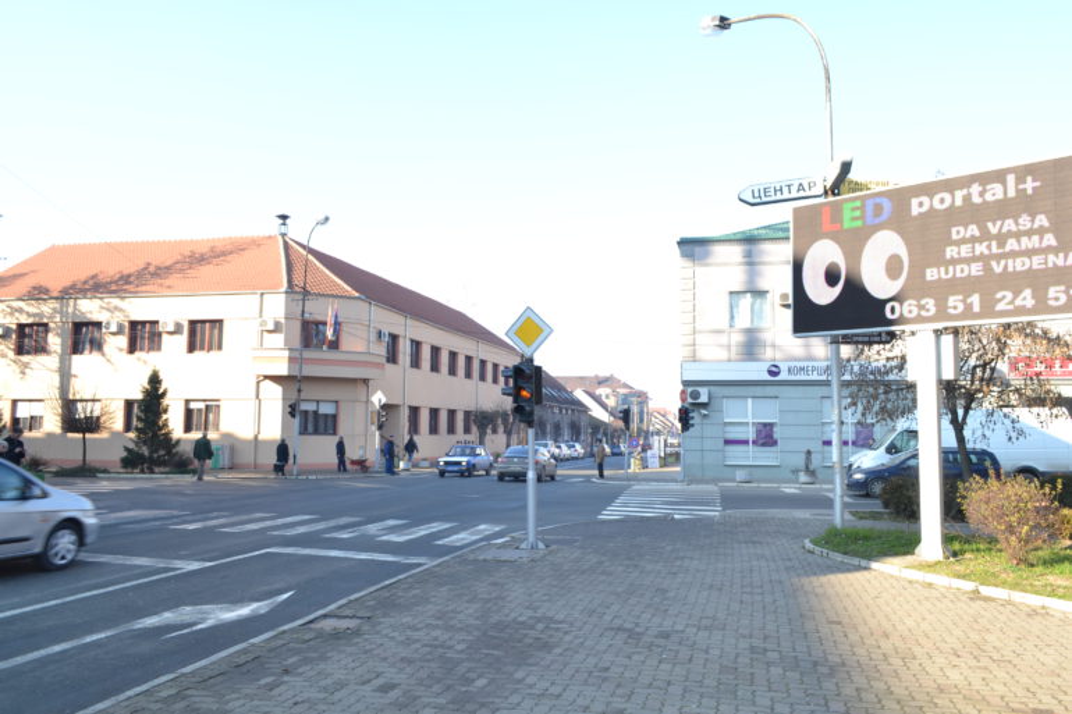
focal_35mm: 27
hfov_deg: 67.4
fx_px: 804
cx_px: 536
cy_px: 357
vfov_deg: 47.9
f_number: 8
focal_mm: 18
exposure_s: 1/50
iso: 100
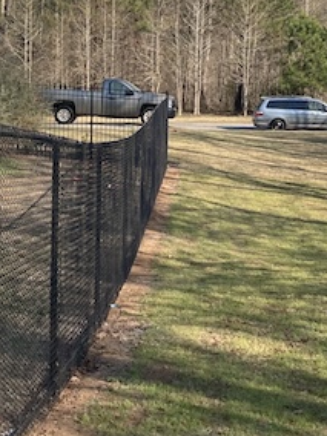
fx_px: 995
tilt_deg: -3.4
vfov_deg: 24.5
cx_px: 52
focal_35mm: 79
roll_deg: -1.6
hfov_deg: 18.4
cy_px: 132
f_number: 1.8
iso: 20
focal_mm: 3.99
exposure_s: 1/1185
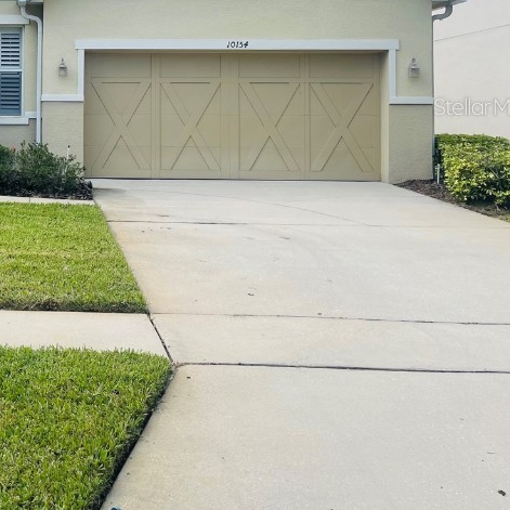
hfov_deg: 31.1
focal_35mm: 50
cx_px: -18
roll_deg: -0.6
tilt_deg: -0.2
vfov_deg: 33.1
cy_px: 106
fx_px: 833
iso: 32
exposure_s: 1/2786
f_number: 1.6
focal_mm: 5.1
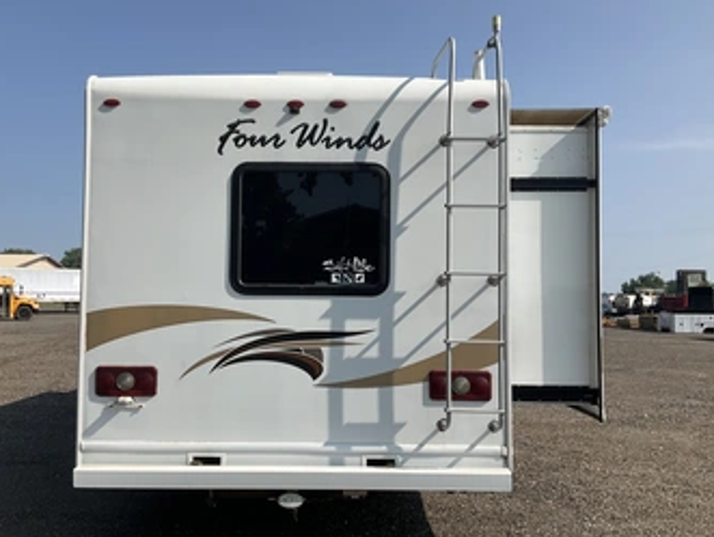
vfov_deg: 40.8
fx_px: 723
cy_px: 270
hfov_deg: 52.5
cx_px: 334
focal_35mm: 35
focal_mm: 3
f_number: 1.8
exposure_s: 1/2667
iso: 25
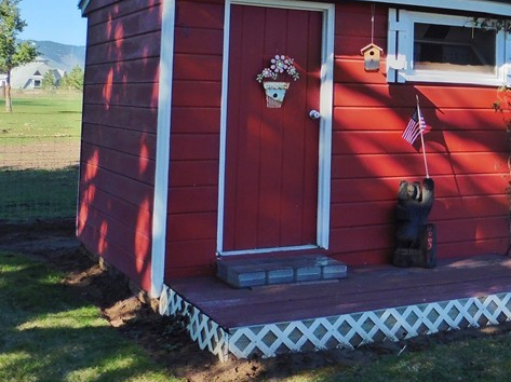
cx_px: 398
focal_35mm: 52
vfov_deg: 27.0
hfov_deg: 35.8
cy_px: 38
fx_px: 767
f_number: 4
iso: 100
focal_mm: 4.3
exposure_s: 1/400
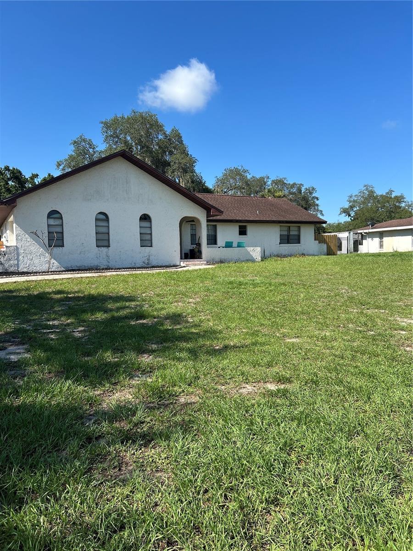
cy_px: 276
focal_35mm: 26
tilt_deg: -2.7
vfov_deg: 67.3
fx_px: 414
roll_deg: +1.6
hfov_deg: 53.1
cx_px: 206
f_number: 1.5
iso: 50
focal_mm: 5.7
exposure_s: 1/2762
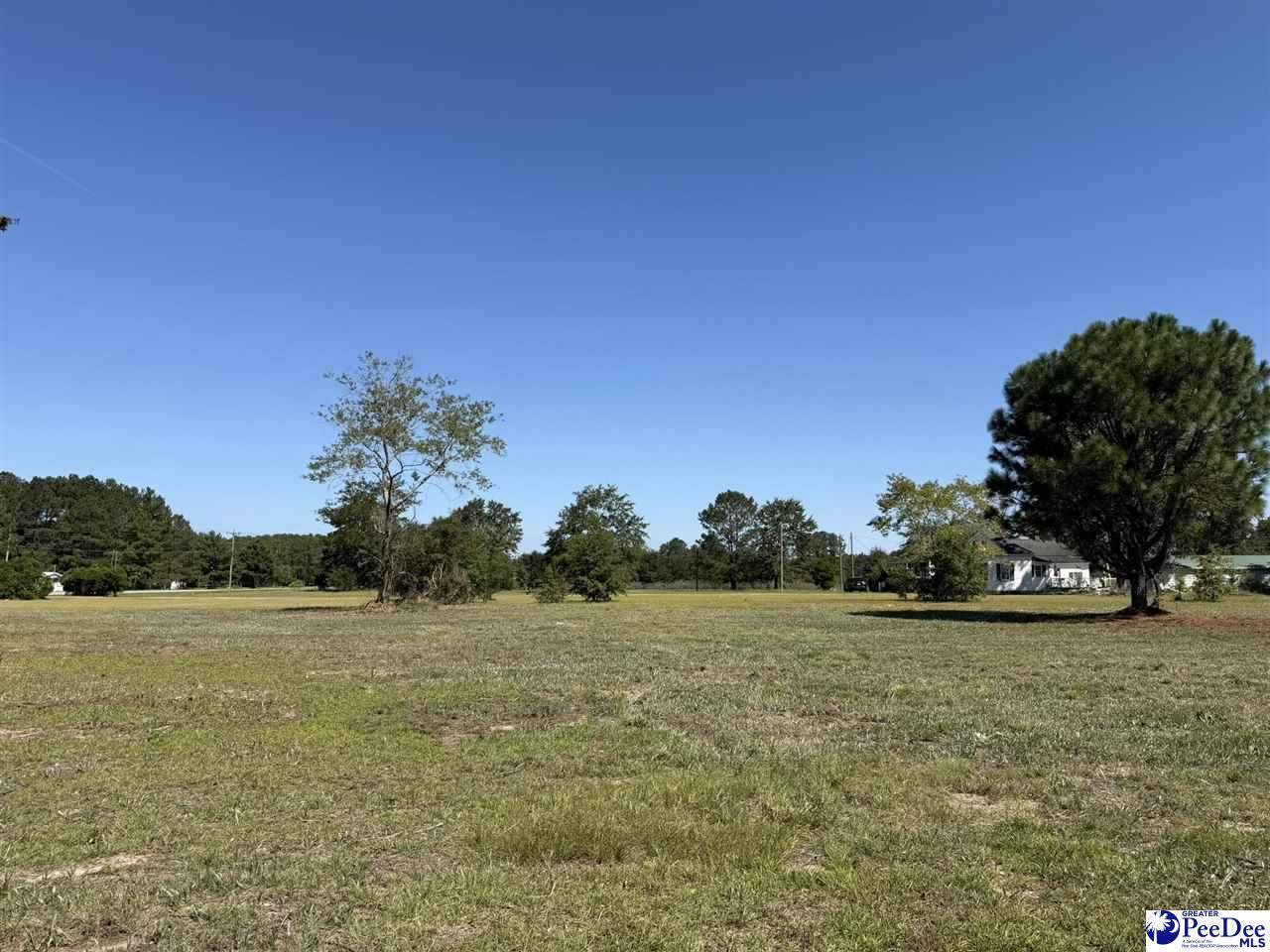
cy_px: 476
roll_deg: -0.1
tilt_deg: +6.1
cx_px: 635
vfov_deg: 56.8
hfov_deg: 71.6
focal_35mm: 24
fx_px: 881
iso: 80
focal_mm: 6.76
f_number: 1.78
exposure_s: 1/4975
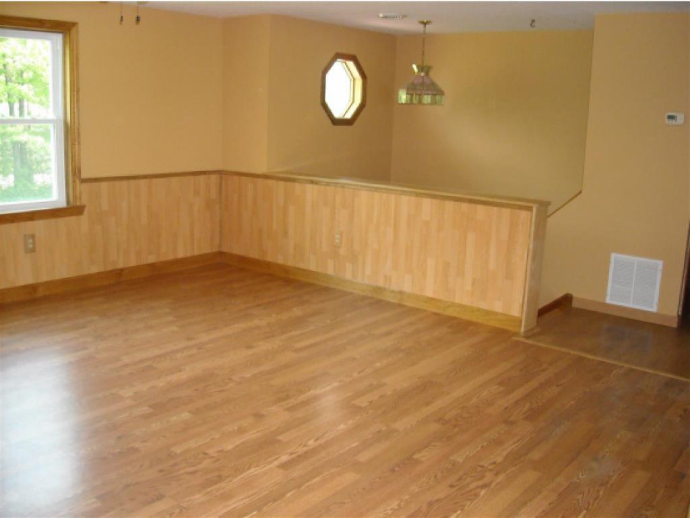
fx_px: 698
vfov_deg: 40.7
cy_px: 259
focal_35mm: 35
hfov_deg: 52.6
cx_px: 345
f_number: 2.8
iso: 400
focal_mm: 5.7
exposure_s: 1/60
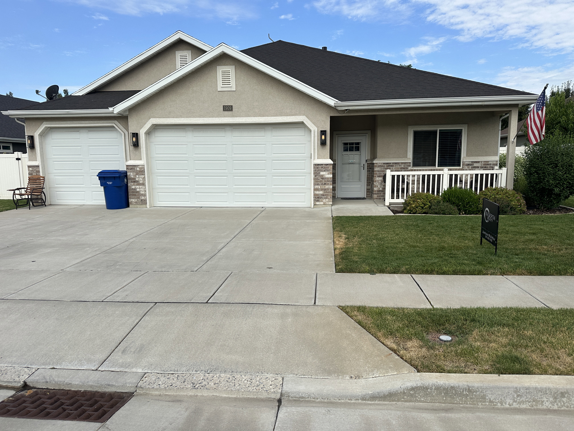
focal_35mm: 24
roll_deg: +1.2
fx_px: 398
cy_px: 216
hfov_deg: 71.6
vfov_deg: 56.8
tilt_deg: -5.6
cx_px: 287
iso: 80
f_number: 1.78
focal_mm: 6.86
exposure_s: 1/4184
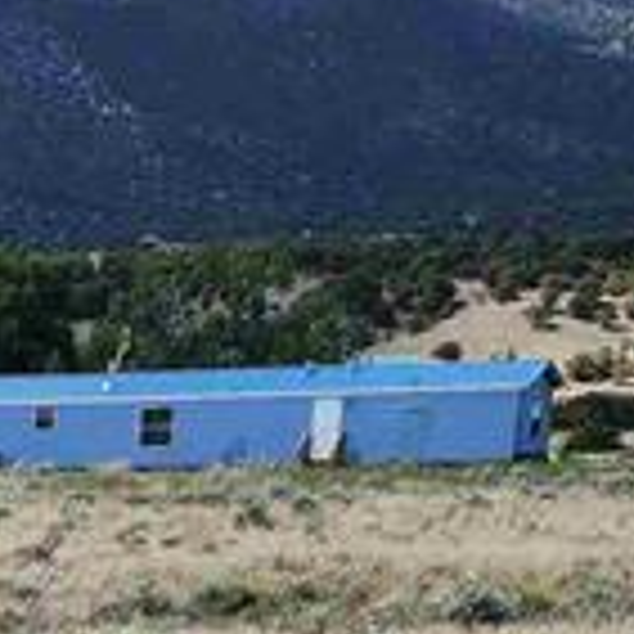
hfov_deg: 10.1
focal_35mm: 148
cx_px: -949
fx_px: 3067
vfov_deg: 10.9
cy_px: 1219
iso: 12
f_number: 1.8
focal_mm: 6.4
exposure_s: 1/707
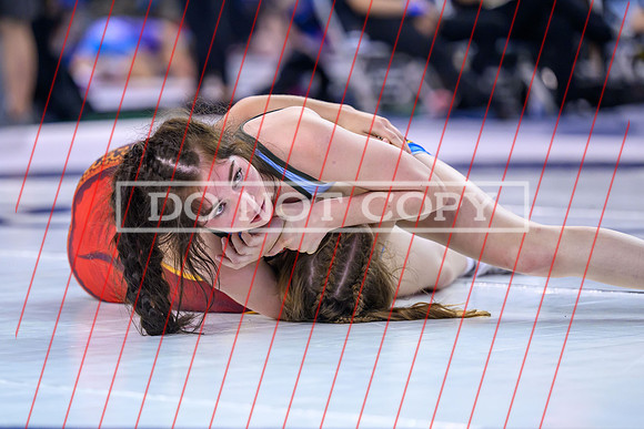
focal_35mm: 194
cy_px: 239
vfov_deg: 7.1
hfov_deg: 10.6
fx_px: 3477
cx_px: 280
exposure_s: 1/800
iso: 2000
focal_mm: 155
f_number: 2.8
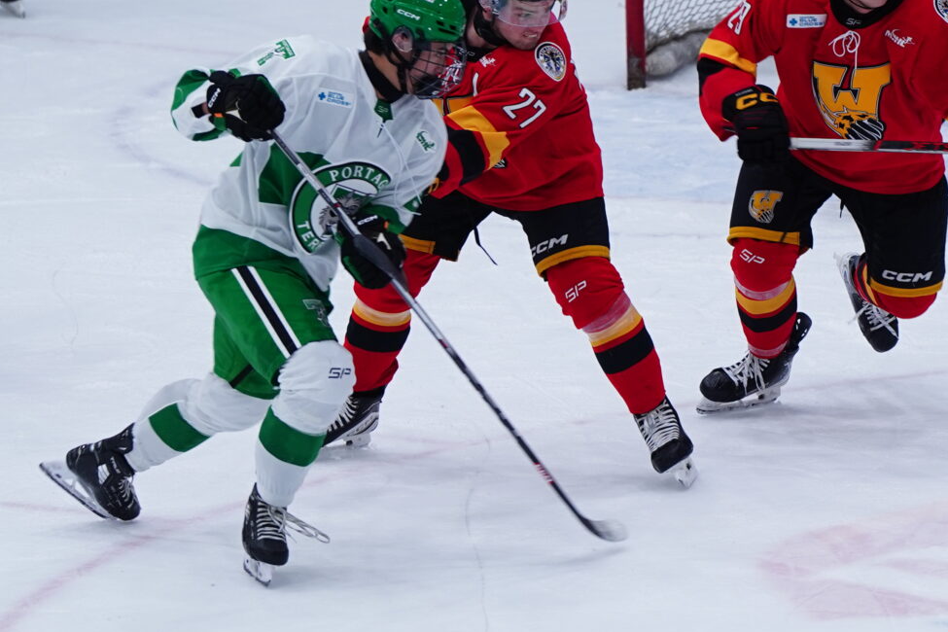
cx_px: 887
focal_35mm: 525
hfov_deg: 3.9
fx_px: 13824
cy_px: 183
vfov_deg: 2.6
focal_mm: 200
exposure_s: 1/250
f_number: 3.2
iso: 640
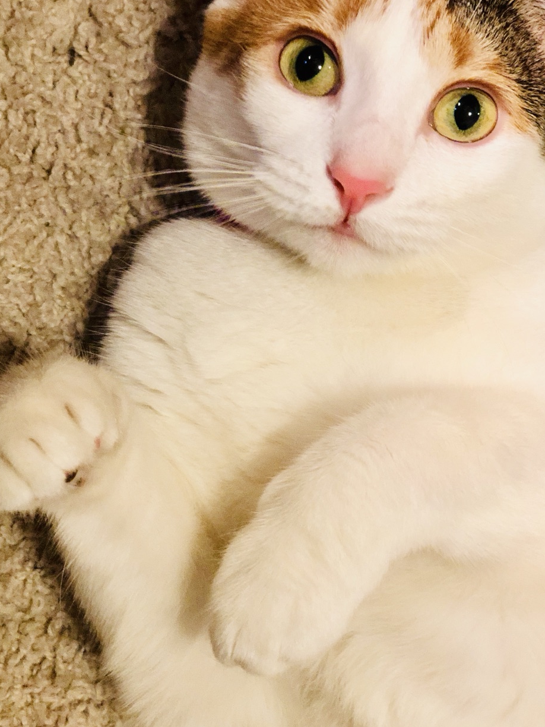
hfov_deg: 21.6
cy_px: 310
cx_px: 286
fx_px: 1427
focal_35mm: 68
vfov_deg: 28.5
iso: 160
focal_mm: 6
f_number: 2.4
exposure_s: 1/15
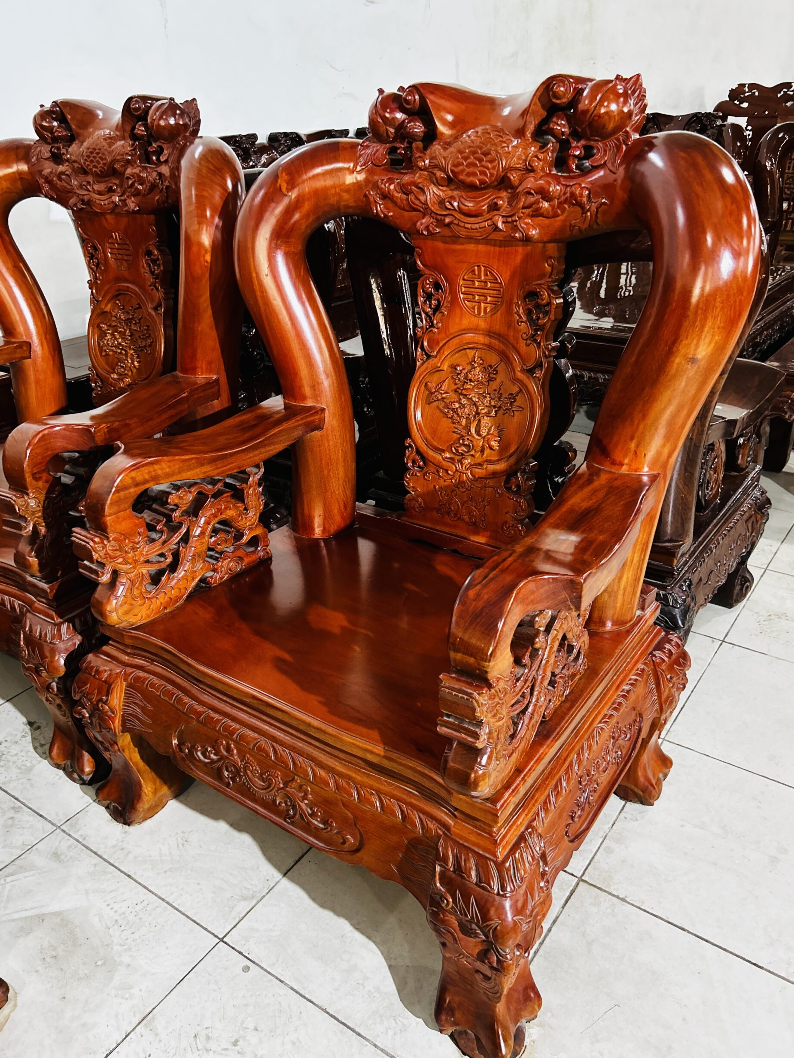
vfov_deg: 65.3
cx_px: 389
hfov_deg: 51.4
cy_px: 538
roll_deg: +0.5
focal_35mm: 27
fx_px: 826
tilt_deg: -27.5
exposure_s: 1/60
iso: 400
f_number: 1.5
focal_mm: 5.7
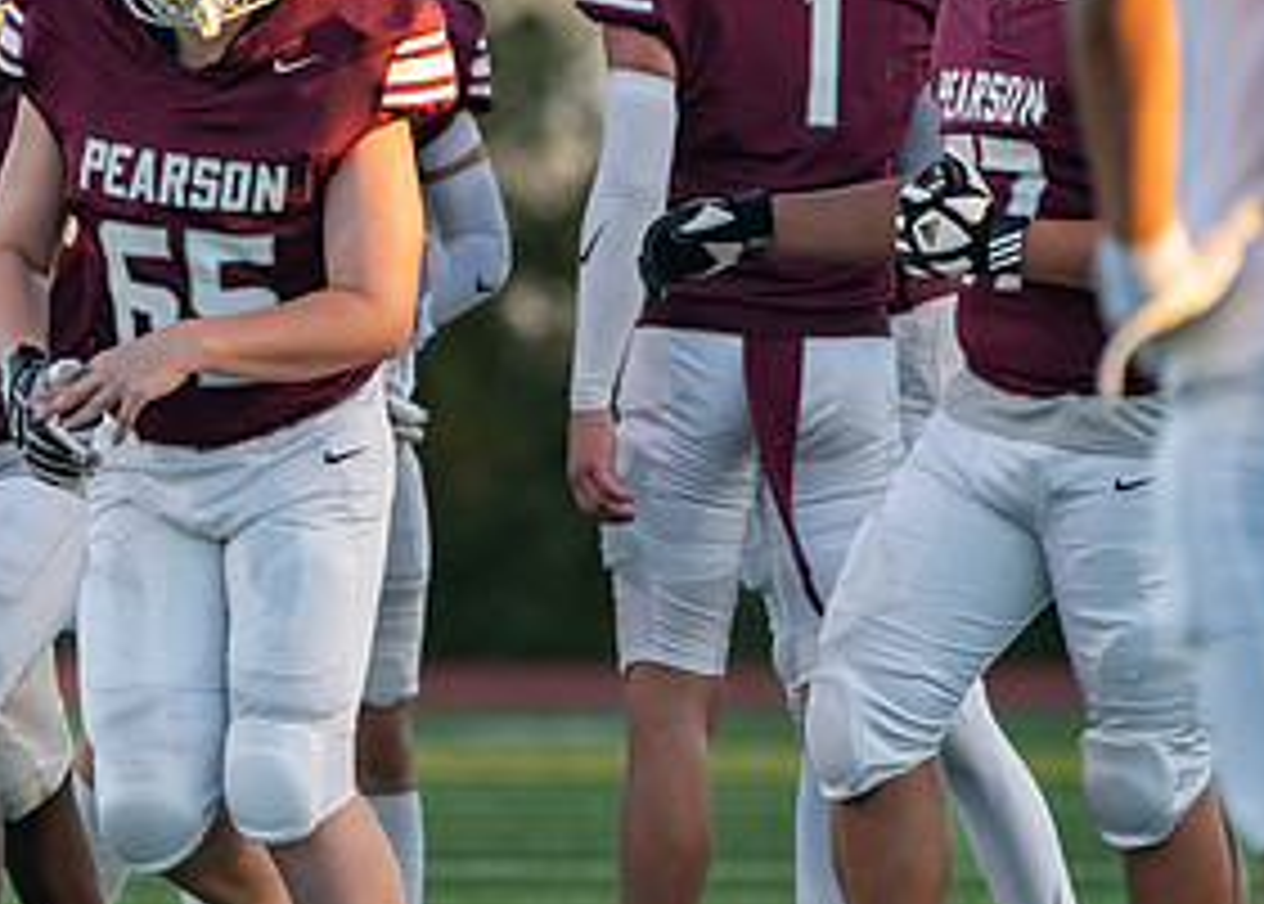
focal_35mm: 809
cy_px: 324
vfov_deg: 1.8
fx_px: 29056
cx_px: 319
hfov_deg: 2.5
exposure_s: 1/1000
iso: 1600
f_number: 5.6
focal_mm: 373
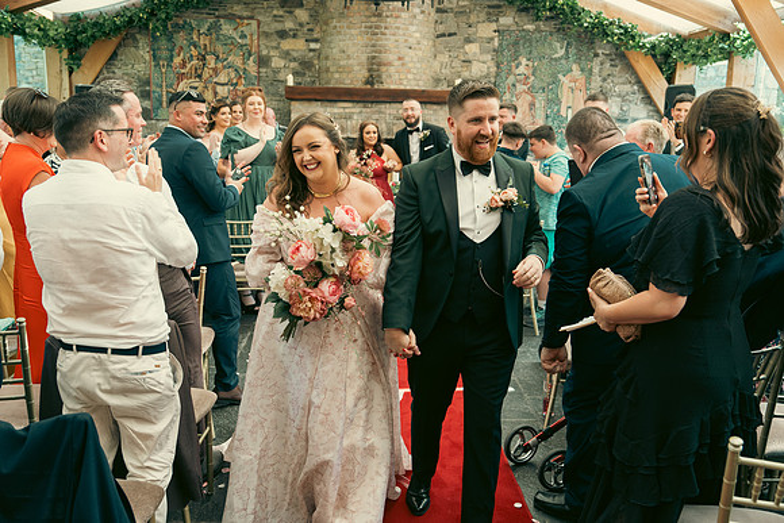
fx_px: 719
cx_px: 392
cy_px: 262
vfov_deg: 40.0
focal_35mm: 33
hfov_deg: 57.2
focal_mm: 33
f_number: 3.5
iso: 640
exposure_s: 1/200
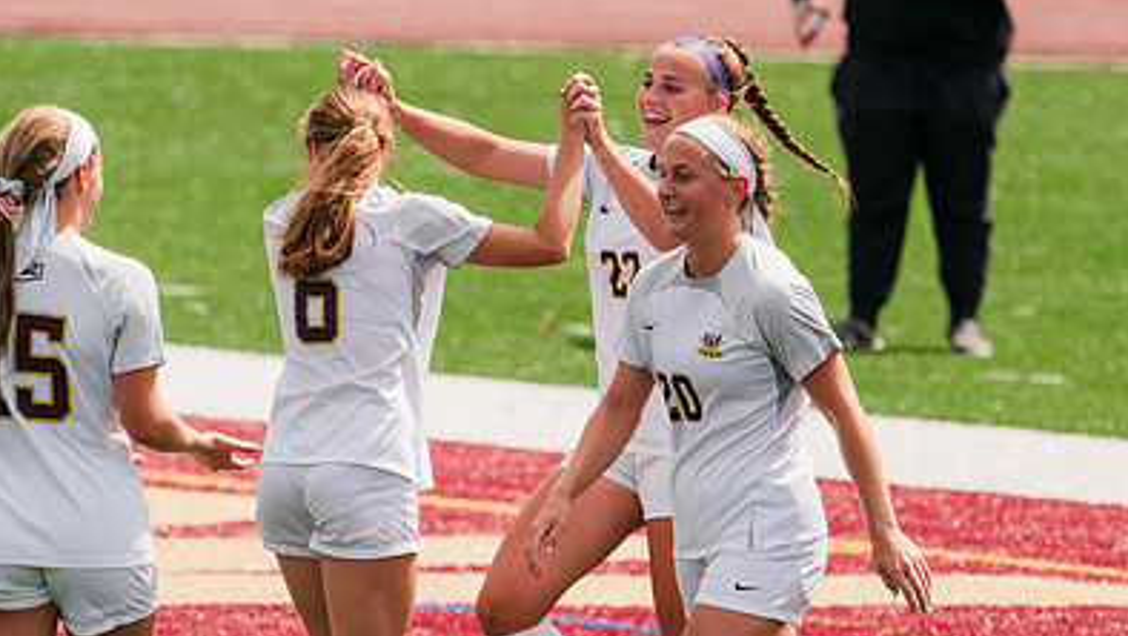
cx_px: 584
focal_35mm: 1126
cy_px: 411
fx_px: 33692
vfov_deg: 1.1
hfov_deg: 1.9
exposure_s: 1/1600
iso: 320
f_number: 6.3
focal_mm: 600
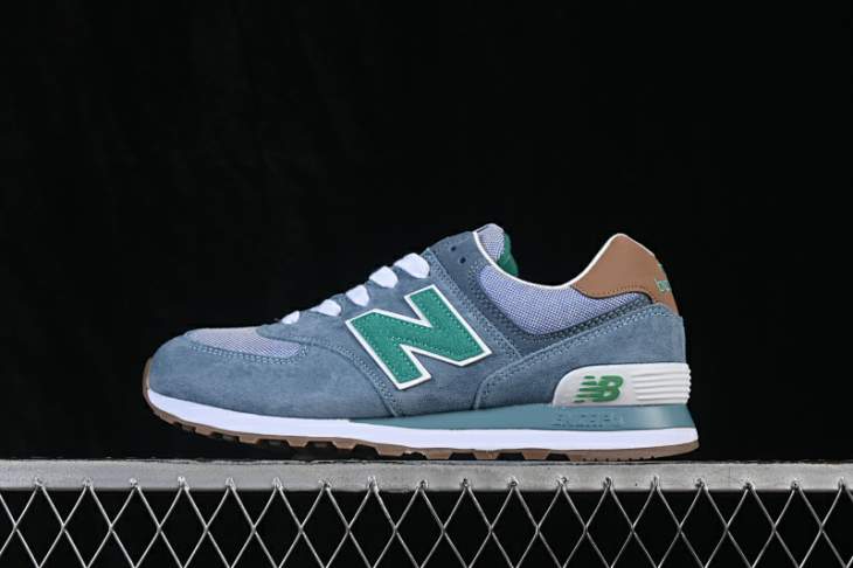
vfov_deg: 18.2
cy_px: 284
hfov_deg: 27.0
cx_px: 426
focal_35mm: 75
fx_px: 1776
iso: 160
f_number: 8
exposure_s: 1/80
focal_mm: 50
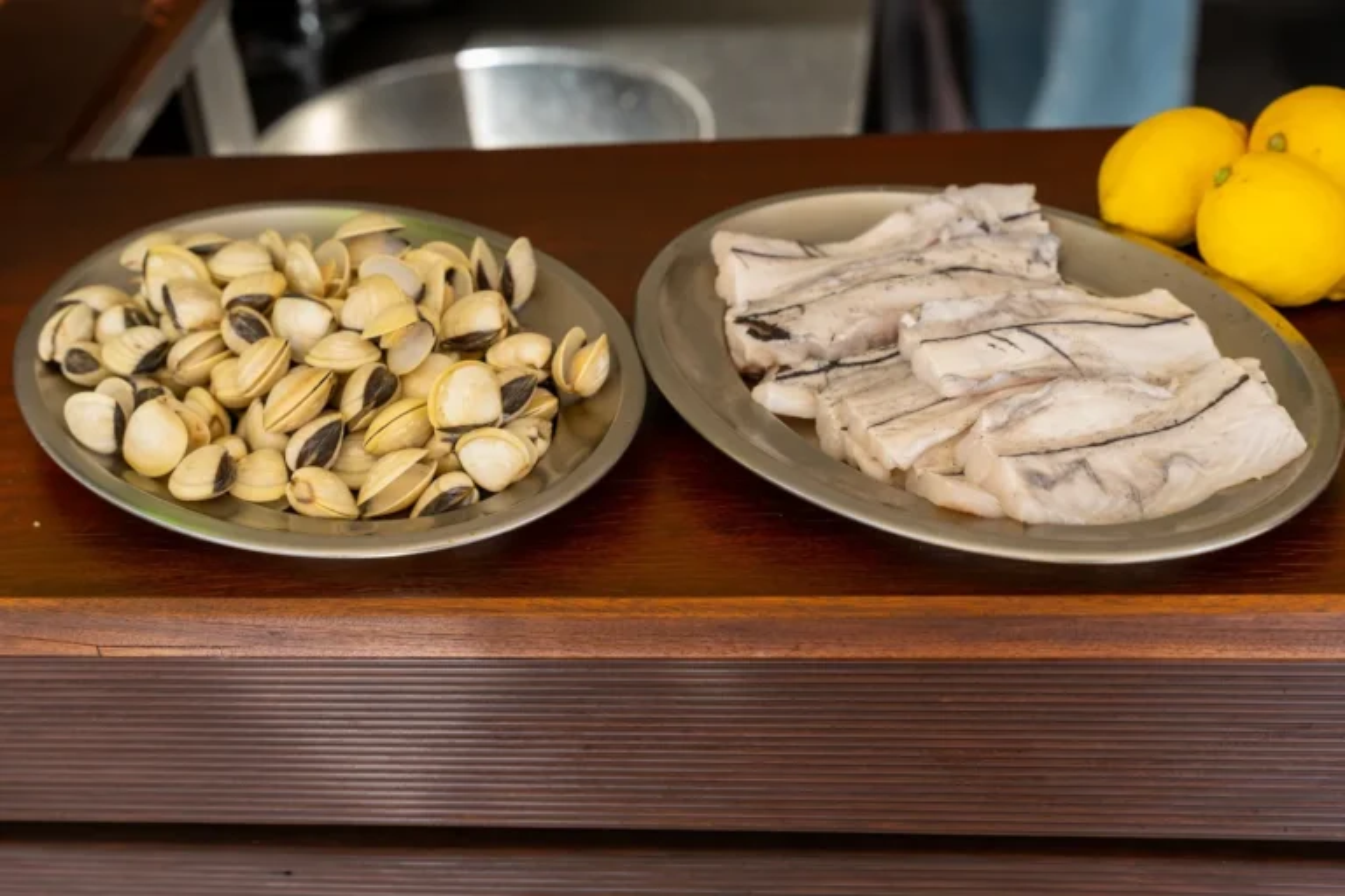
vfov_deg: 22.4
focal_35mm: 61
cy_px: 452
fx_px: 2263
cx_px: 628
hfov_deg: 33.1
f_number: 4.5
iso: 100
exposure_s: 1/200
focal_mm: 54.3
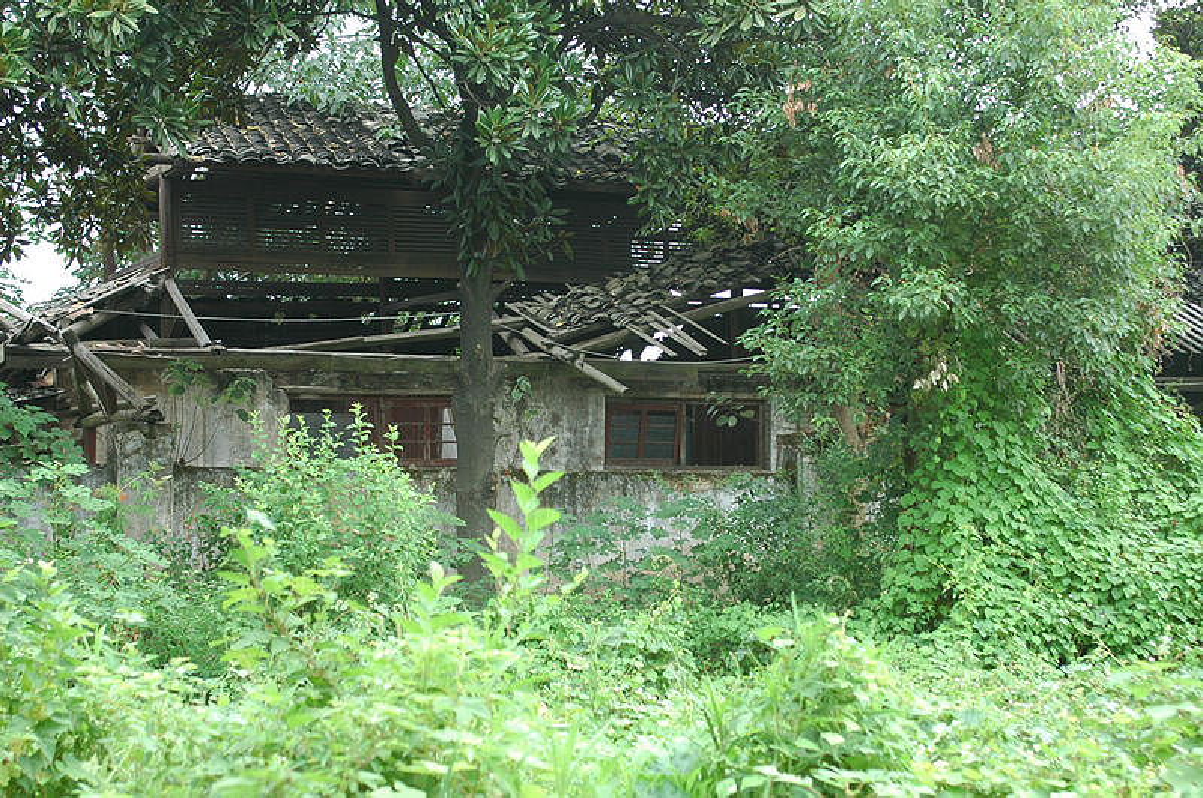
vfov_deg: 22.6
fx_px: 2002
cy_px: 399
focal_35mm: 60
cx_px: 602
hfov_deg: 33.4
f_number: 4
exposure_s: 1/100
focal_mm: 40
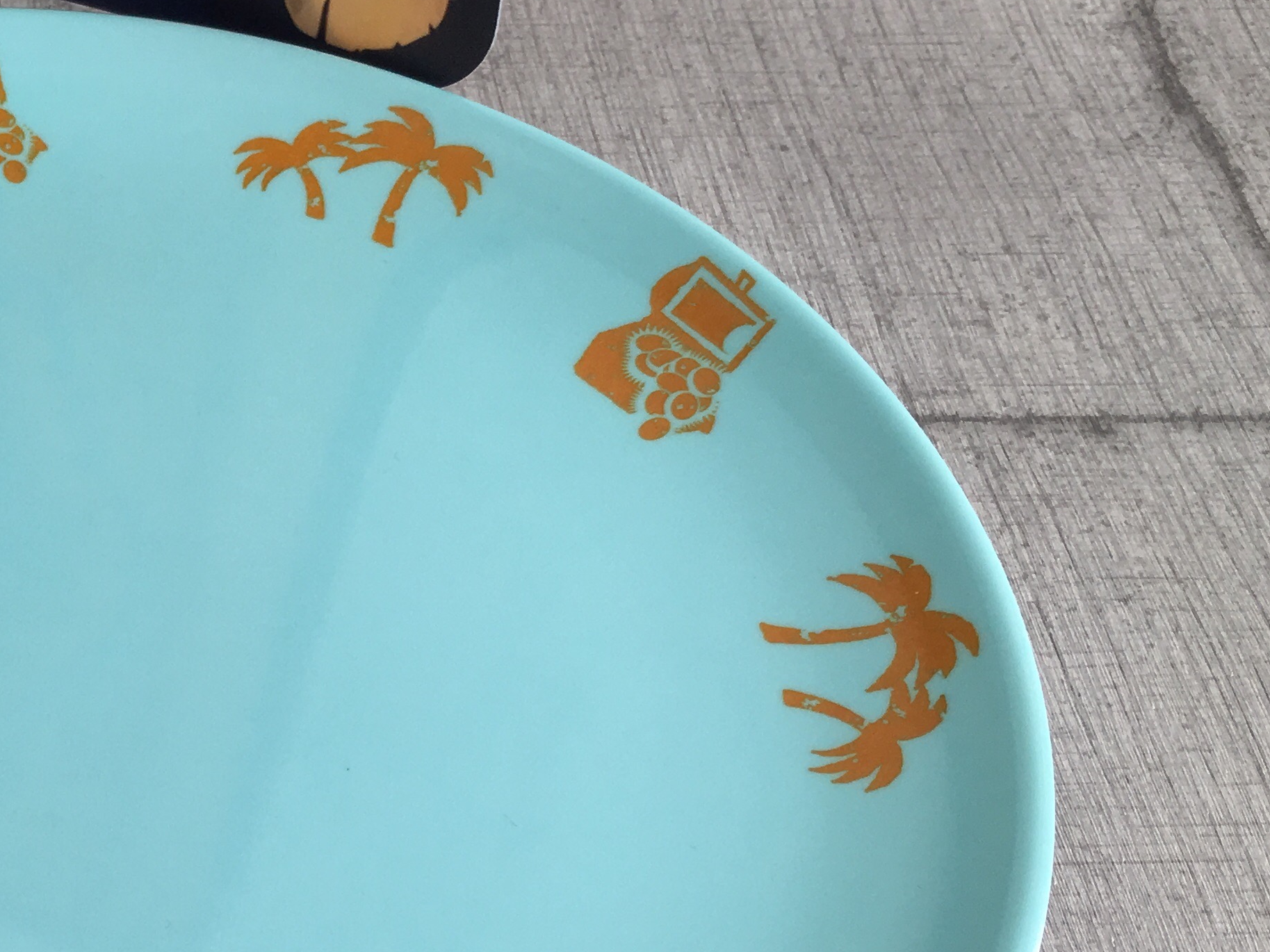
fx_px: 2348
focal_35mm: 64
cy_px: 819
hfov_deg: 28.3
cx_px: -13
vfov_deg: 22.5
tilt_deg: -50.4
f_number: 2.2
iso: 25
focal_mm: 4.15
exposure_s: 1/298
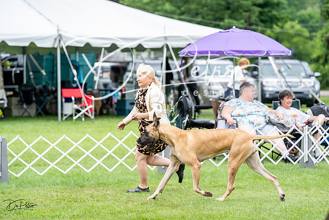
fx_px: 1627
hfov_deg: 11.5
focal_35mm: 178
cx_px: 164
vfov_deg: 7.7
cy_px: 110
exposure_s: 1/1000
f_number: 4.5
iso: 400
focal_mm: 178
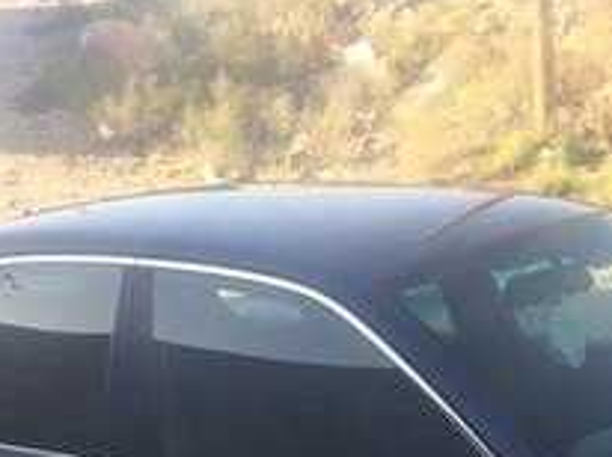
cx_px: 449
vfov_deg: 14.8
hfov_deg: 21.0
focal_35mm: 93
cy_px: 675
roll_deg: +3.0
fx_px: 1642
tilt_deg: -22.1
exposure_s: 1/311
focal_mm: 4.15
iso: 32
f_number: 2.2
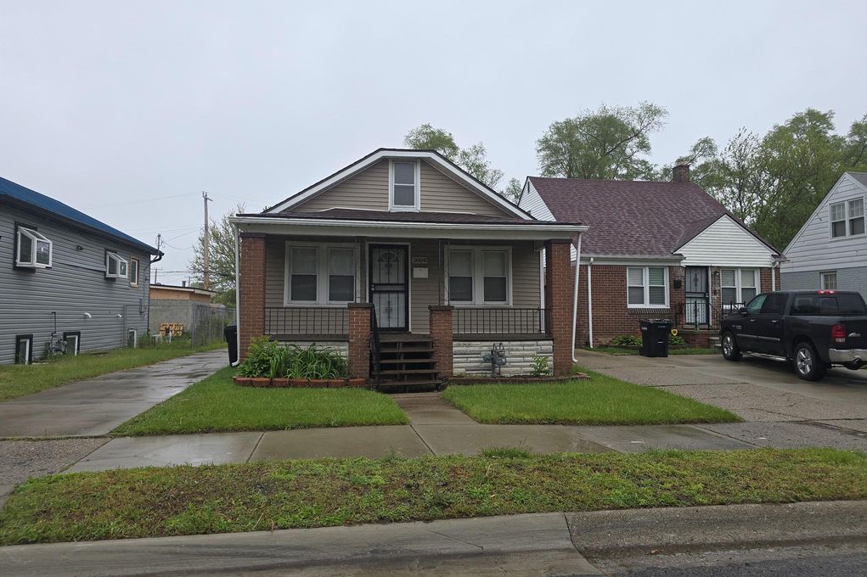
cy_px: 276
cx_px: 434
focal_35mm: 24
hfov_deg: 73.8
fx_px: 578
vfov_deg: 53.1
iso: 12
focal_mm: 6.3
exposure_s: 1/323
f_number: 1.7
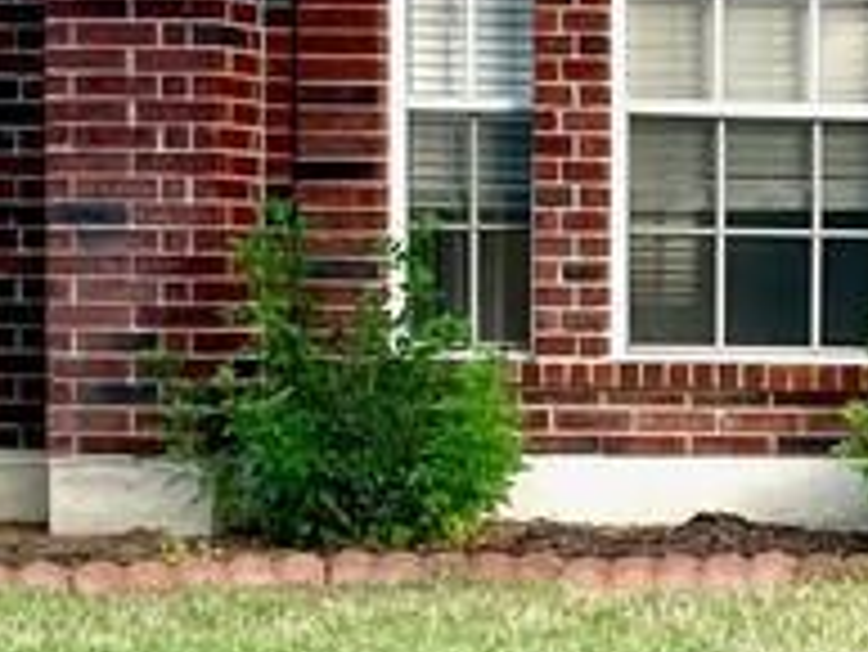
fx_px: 3463
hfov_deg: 12.5
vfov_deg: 10.8
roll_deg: +0.0
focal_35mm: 138
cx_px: 1745
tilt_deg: -1.9
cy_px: 364
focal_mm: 5.1
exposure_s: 1/529
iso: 50
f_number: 1.6
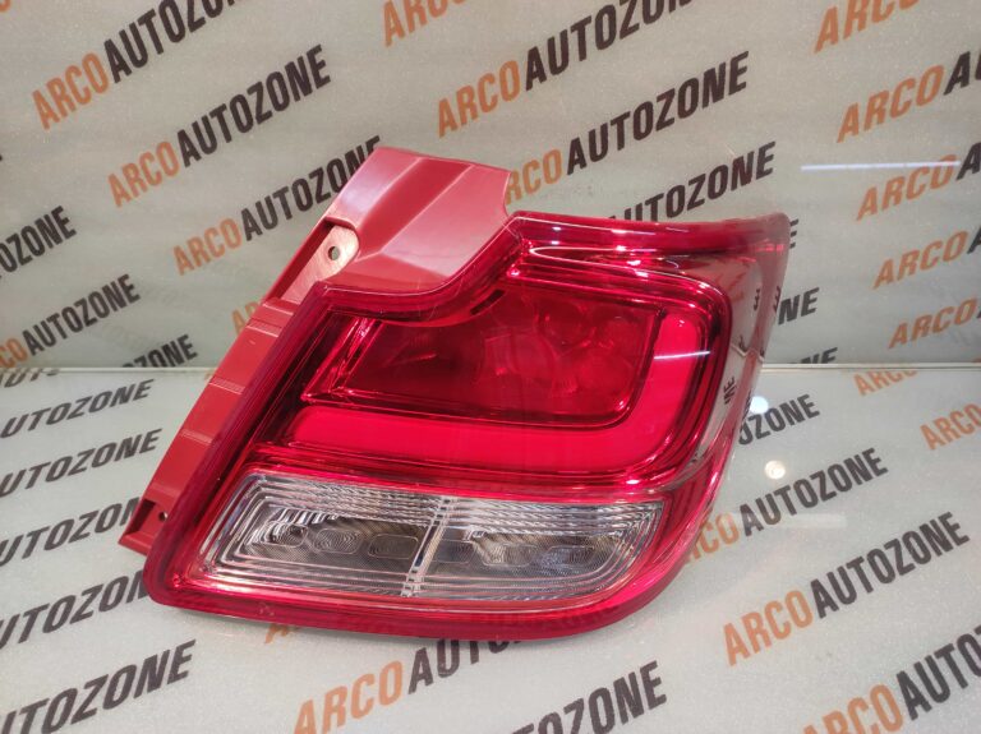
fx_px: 481
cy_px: 367
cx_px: 490
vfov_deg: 74.7
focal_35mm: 17
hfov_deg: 91.1
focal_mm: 4.74
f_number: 1.79
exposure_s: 1/33
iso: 155
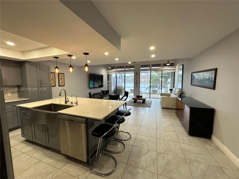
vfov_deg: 85.7
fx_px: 97
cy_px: 90
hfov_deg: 102.1
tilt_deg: -3.4
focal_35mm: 14
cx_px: 120
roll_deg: -0.6
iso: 200
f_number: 2.2
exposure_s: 1/120
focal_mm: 2.22
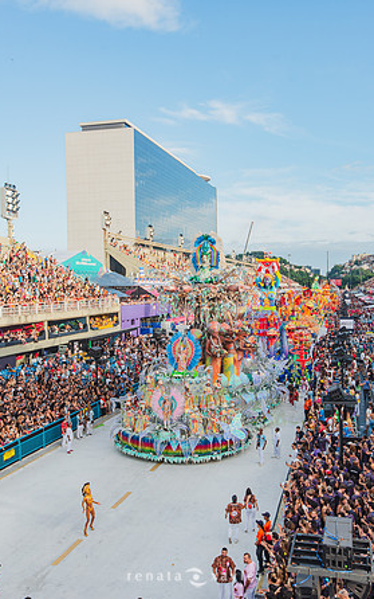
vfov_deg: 54.0
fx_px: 587
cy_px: 298
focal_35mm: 36
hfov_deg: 35.4
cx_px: 193
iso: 200
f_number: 4
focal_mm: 35
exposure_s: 1/640
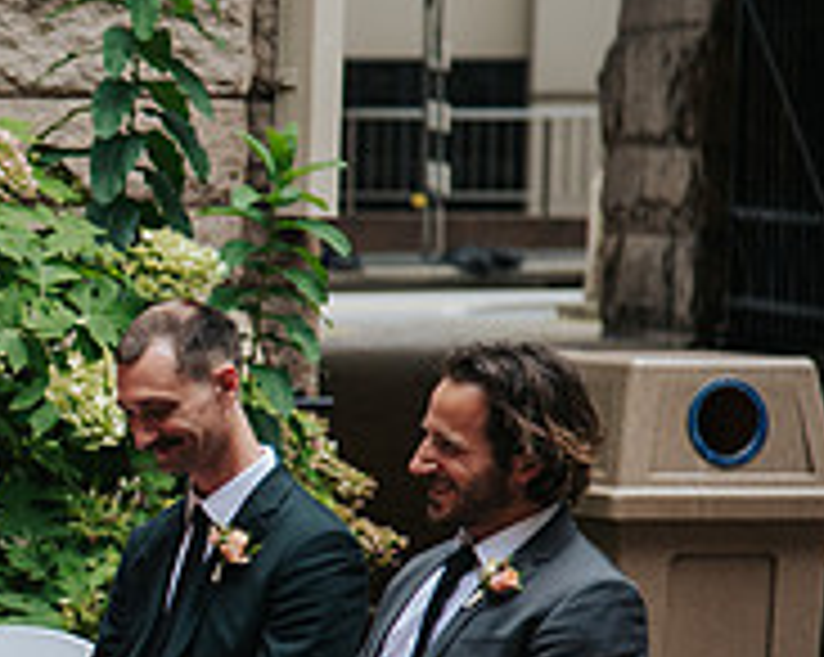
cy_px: 506
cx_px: -388
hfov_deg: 7.0
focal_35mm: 272
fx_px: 6626
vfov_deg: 5.7
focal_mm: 86
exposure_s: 1/500
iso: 1000
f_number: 4
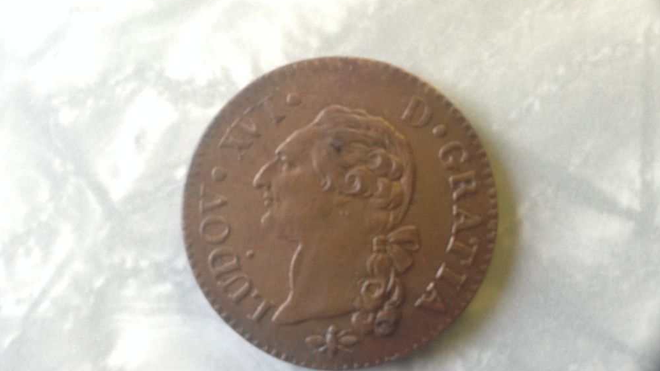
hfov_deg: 55.3
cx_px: 330
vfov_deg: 32.8
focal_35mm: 36
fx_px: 630
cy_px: 185
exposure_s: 1/24
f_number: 2.4
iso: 64
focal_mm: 3.3
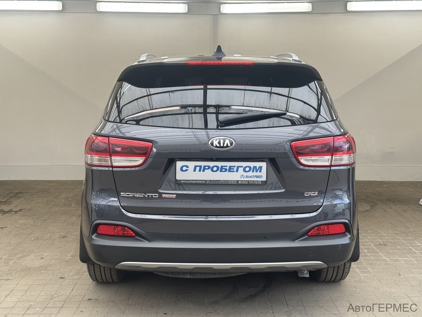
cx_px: 211
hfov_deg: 39.7
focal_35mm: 48
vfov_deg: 30.3
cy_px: 158
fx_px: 585
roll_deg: -1.2
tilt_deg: -9.6
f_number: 1.78
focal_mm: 6.76
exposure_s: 1/196
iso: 64
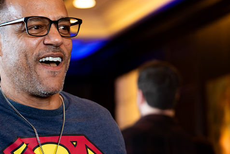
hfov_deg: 13.5
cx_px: 54
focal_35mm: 151
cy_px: 98
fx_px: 965
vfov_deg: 9.1
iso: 1250
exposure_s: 1/320
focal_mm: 70
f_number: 2.8
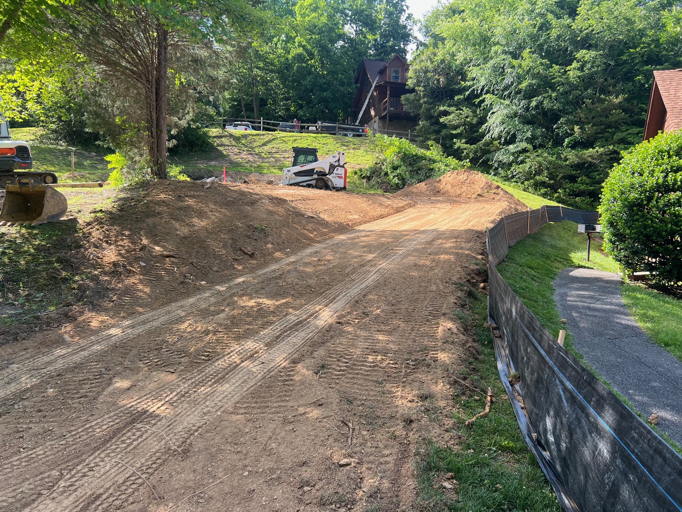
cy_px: 256
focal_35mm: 26
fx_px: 512
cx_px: 341
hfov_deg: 67.3
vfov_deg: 53.1
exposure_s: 1/497
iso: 50
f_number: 1.5
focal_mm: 5.7
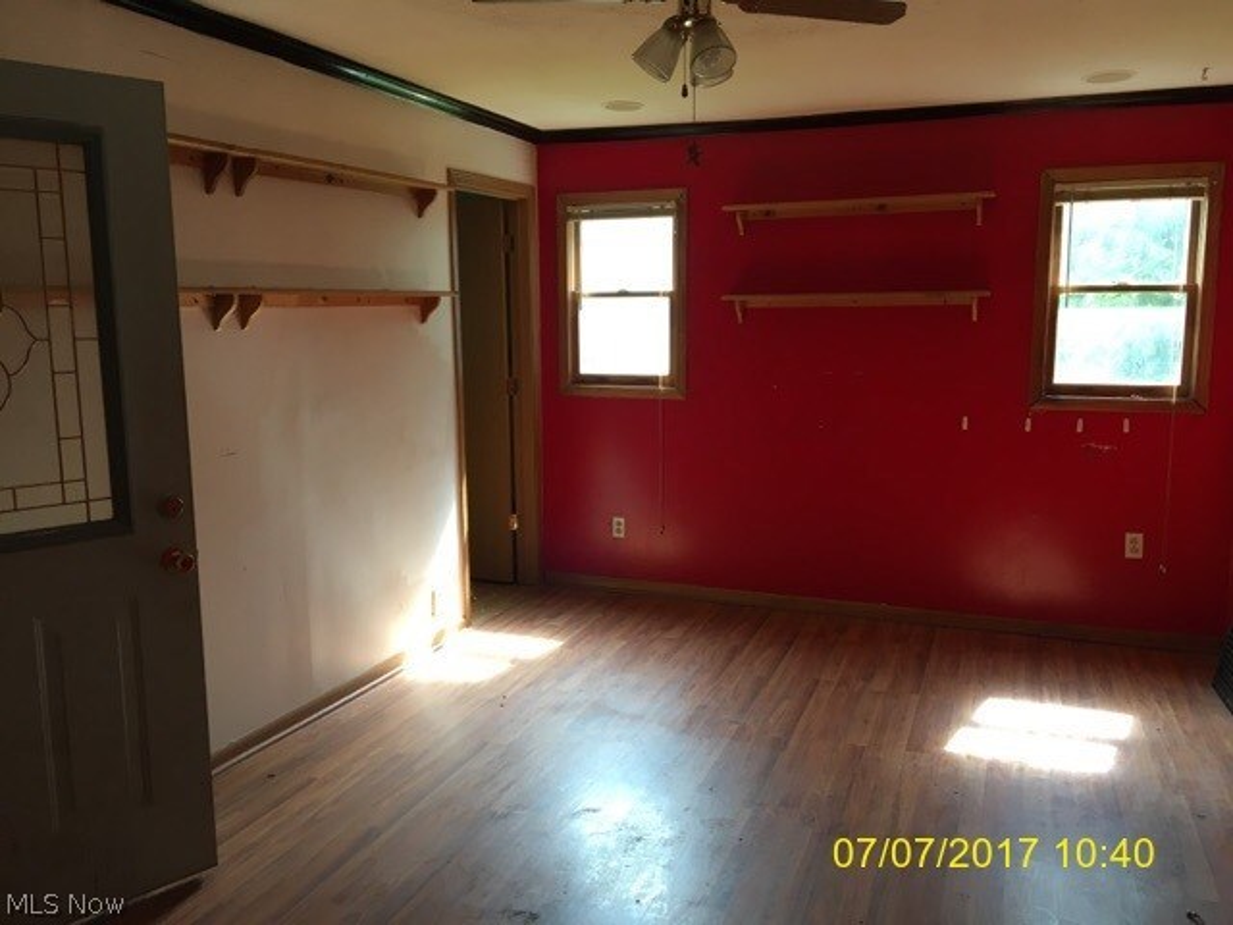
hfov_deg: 61.7
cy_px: 462
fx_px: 1033
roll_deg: +0.9
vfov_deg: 48.2
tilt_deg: -9.2
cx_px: 616
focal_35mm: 29
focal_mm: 4.15
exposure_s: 1/30
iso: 32
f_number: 2.2
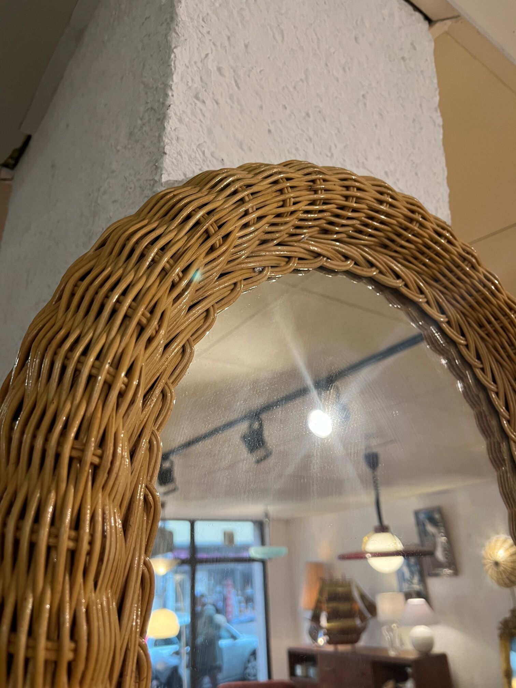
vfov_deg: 67.3
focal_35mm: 26
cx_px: 258
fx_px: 517
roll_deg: -0.9
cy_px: 344
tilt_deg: +15.8
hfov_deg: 53.1
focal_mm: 5.1
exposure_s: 1/50
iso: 80
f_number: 1.6
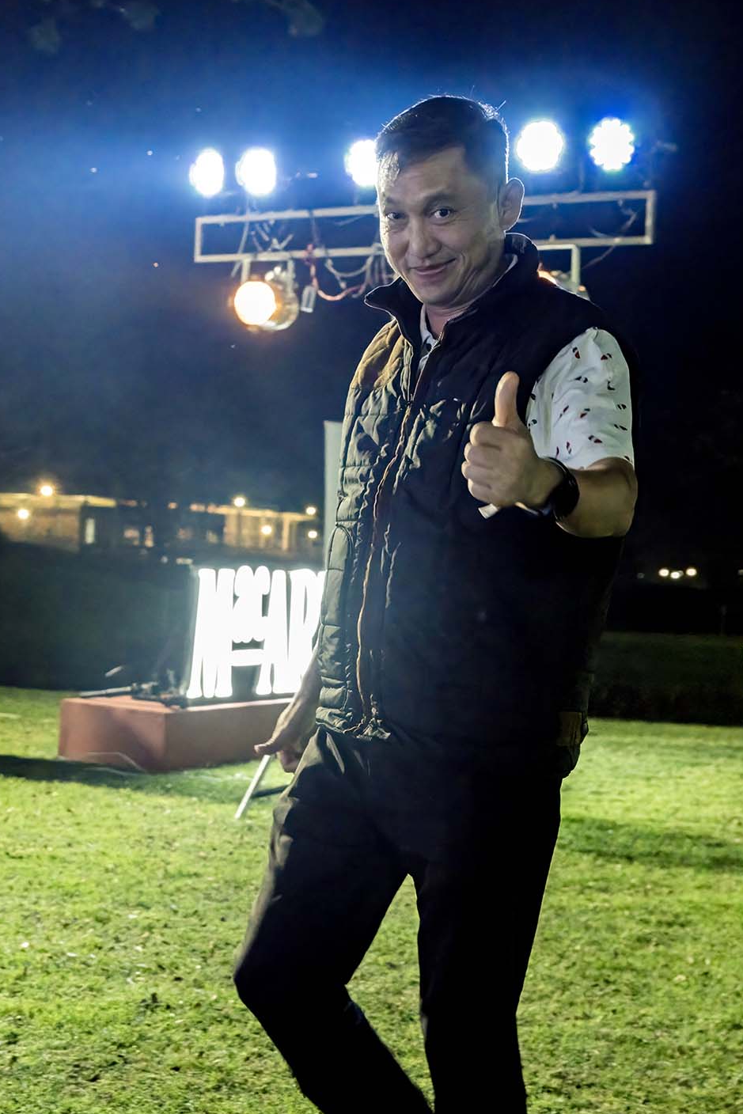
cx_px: 373
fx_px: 1393
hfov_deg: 29.9
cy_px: 560
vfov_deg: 43.6
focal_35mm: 45
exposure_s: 1/200
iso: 25600
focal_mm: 44
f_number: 5.6
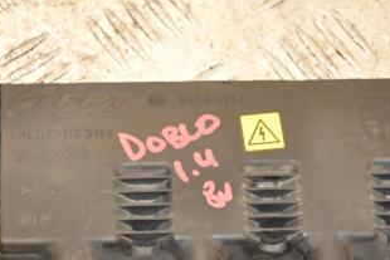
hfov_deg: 11.4
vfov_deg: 7.6
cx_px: 208
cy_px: 200
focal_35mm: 180
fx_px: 1951
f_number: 5.3
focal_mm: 62
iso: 800
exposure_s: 1/160
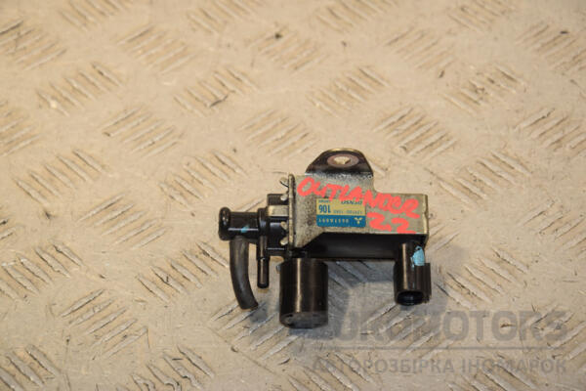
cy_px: 196
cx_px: 293
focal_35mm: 138
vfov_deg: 9.9
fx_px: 2246
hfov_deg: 14.9
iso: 800
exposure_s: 1/200
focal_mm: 92
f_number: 8
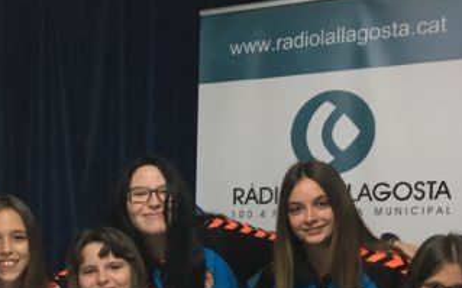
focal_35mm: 74
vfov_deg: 17.0
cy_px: 320
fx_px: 931
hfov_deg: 27.2
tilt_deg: -5.7
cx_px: 77
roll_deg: +1.3
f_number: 2.2
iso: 100
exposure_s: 1/33
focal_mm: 4.15
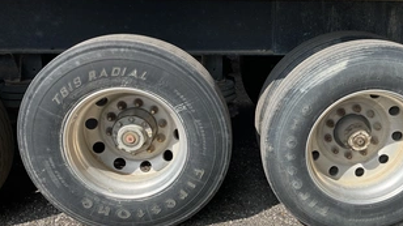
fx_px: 438
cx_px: 250
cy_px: 127
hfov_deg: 49.0
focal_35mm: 41
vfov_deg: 29.0
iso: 25
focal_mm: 3
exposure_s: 1/1121
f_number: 1.8
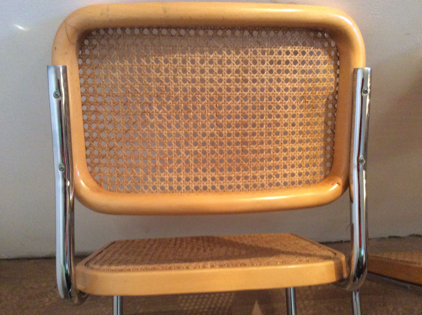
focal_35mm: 32
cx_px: 211
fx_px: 390
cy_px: 158
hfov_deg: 56.9
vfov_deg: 44.1
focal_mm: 3.3
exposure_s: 1/17
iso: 250
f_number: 2.4
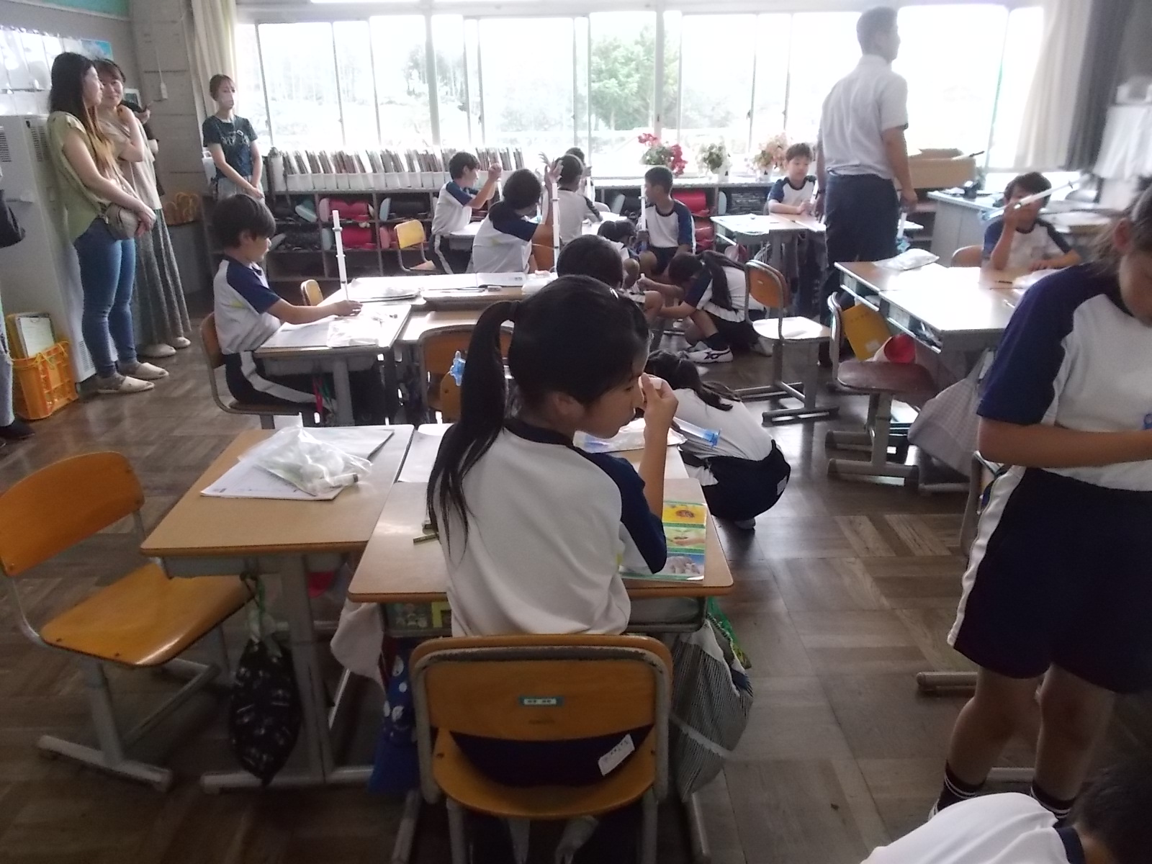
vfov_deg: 53.1
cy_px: 432
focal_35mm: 26
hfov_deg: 67.3
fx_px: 865
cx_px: 576
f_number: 3.2
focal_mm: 4.6
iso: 400
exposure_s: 1/200
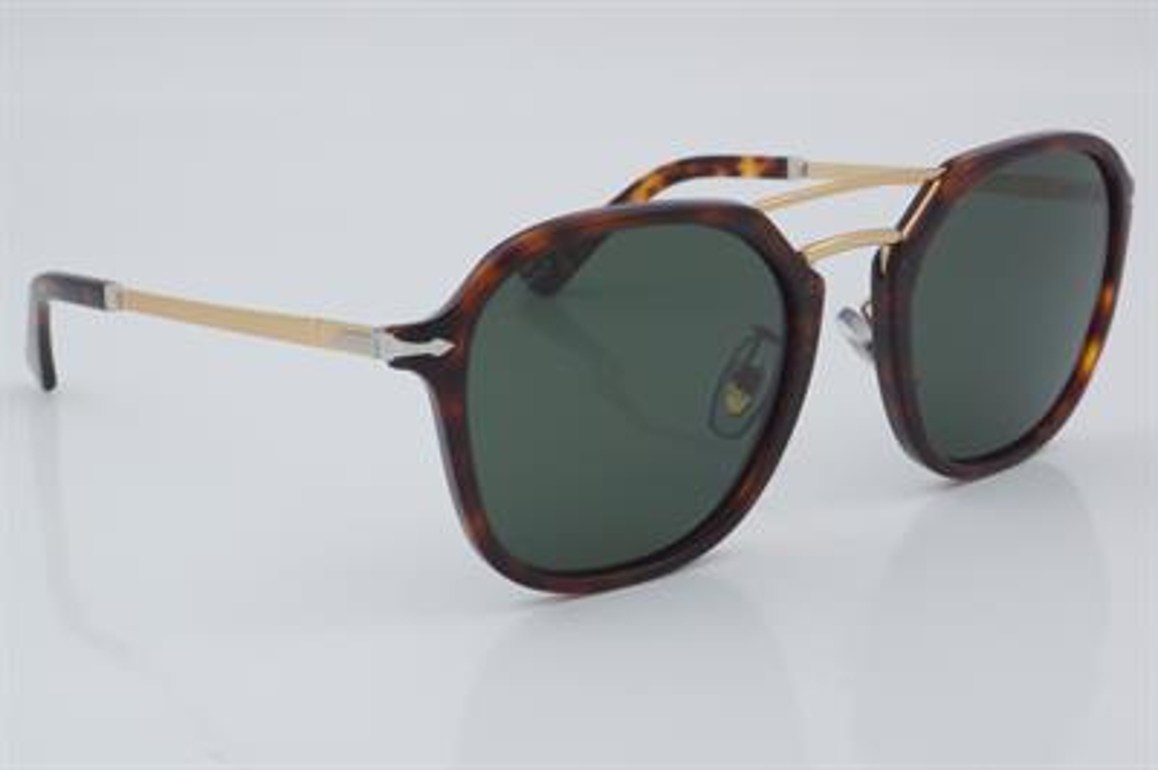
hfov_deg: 27.0
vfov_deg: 18.2
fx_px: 2410
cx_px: 579
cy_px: 385
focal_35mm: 75
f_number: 32
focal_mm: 50
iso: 100
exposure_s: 1/4
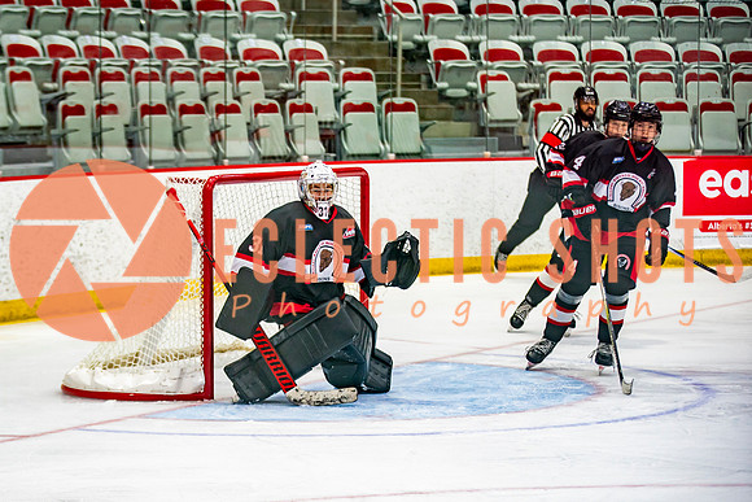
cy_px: 326
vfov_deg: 9.7
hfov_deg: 14.4
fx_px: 2961
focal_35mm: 142
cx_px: 230
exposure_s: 1/640
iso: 1000
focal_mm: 102
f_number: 2.8
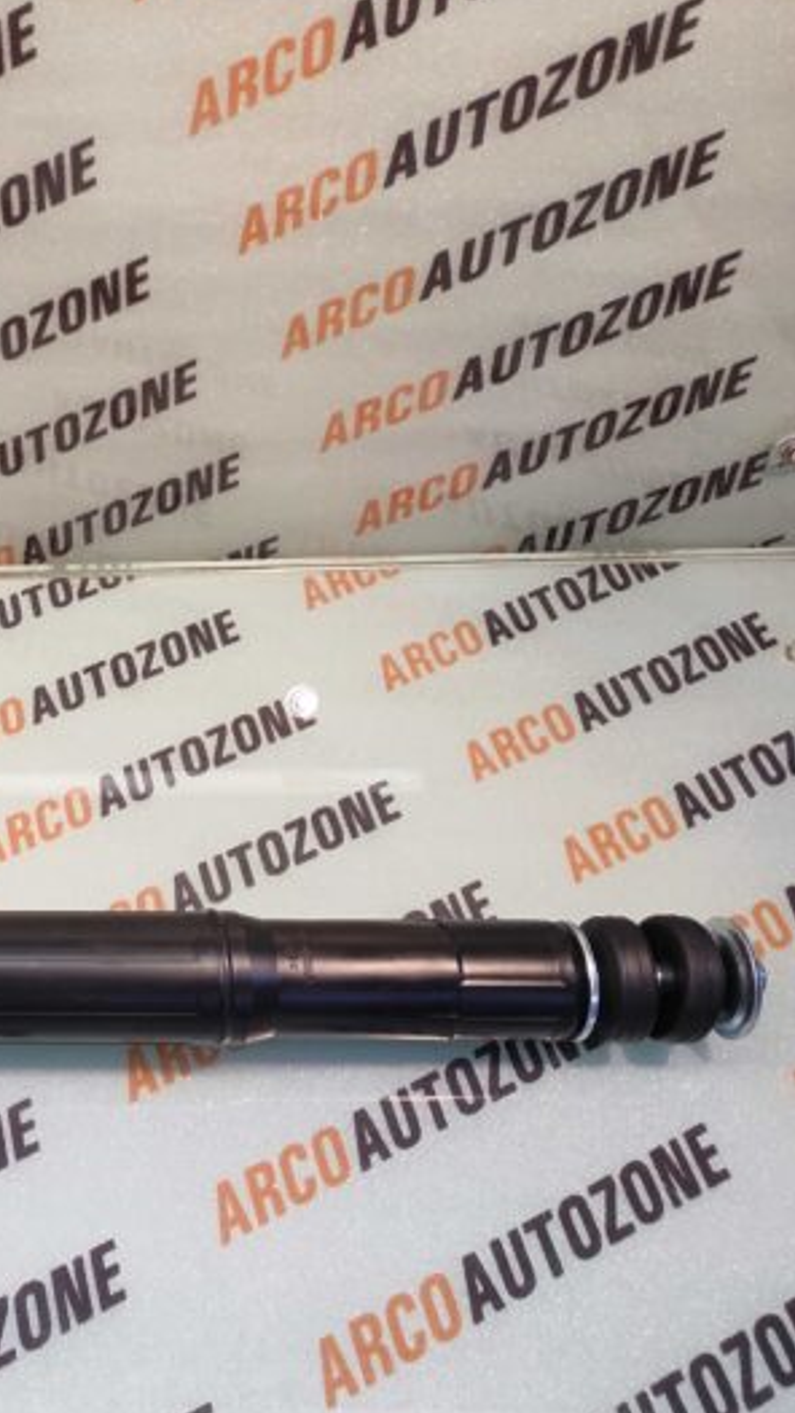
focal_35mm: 27
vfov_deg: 69.8
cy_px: 692
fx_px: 1012
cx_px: -148
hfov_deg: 34.7
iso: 282
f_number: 1.79
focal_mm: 4.74
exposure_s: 1/50
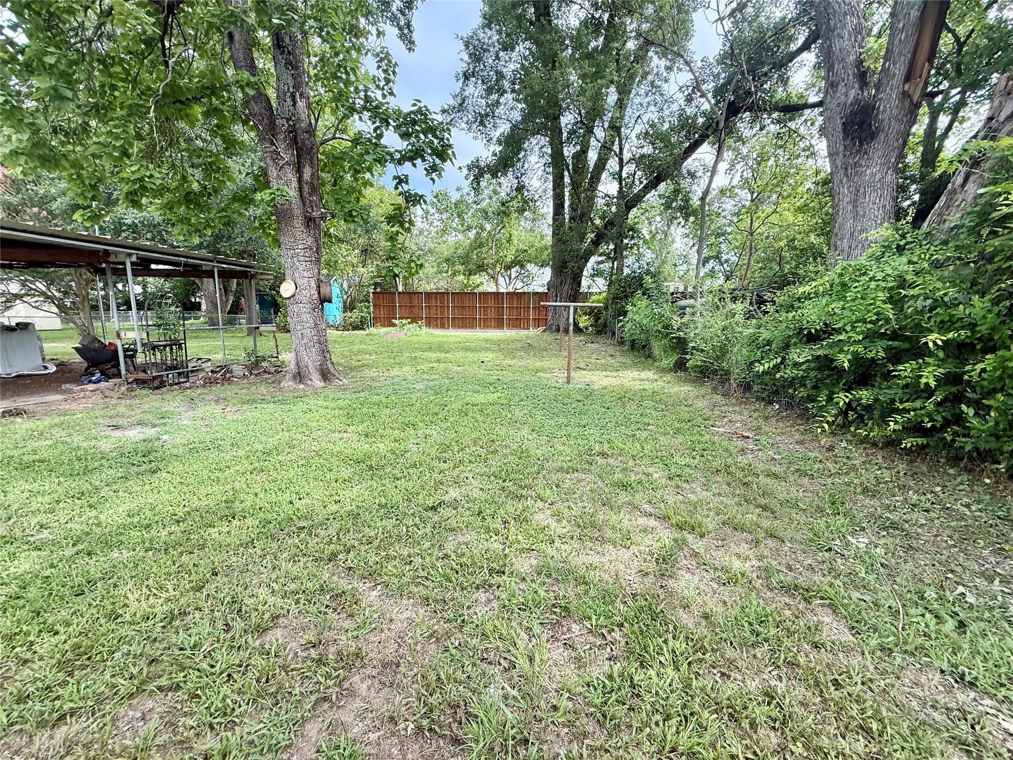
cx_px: 506
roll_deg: +0.1
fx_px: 410
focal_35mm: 14
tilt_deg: -9.1
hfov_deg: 102.1
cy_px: 380
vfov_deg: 85.7
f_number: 2.2
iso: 64
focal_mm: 2.22
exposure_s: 1/383
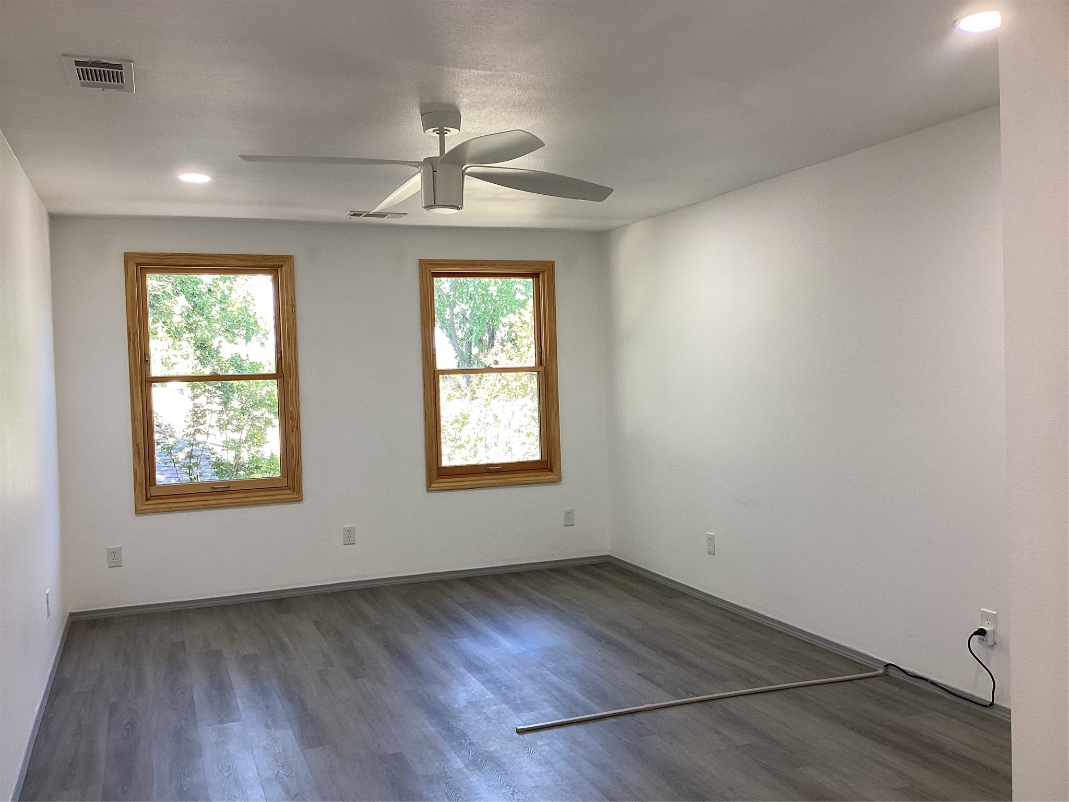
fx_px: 957
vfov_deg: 45.4
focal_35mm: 31
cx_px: 534
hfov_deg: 58.4
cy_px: 401
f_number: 2.4
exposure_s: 1/60
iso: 50
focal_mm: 3.3
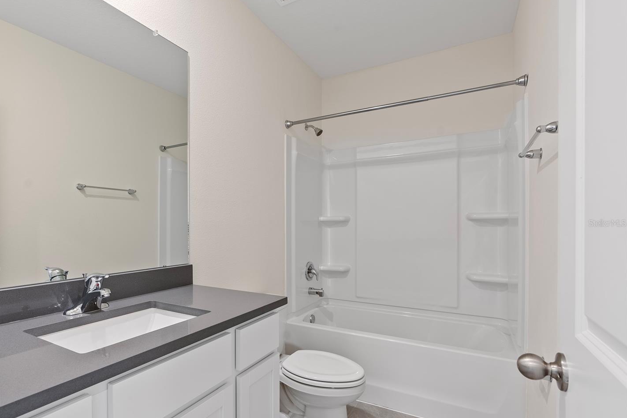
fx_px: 314
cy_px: 223
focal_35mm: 18
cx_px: 275
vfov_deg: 67.4
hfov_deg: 89.6
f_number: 8
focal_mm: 16
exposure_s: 2
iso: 100
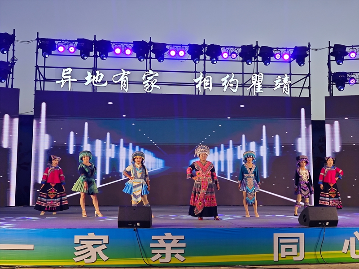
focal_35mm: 46
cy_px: 134
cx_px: 180
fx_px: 477
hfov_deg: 41.2
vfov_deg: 31.5
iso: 50
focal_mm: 6.55
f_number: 1.6
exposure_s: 1/679
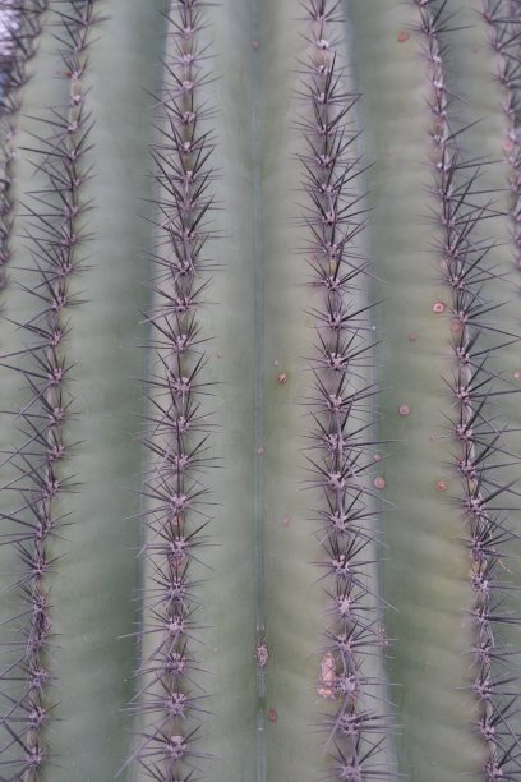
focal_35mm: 32
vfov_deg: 58.7
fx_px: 695
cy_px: 391
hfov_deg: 41.1
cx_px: 260
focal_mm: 21.4
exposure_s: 1/38
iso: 320
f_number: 3.6
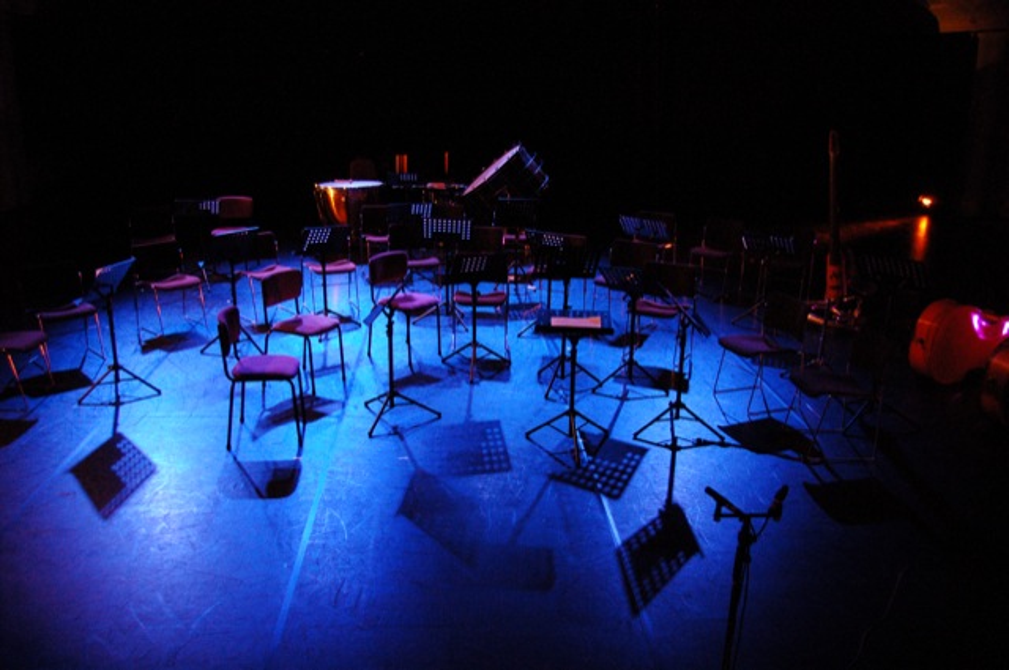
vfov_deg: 43.5
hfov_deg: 62.0
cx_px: 504
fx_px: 840
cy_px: 335
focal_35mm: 30
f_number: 3.8
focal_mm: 20
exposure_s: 1/20
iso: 1600
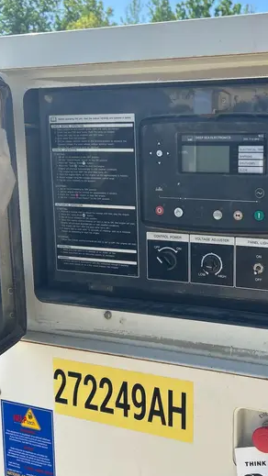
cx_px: 218
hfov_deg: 29.0
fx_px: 505
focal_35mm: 40
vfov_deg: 50.5
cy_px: 237
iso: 50
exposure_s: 1/2083
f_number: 1.5
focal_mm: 5.7
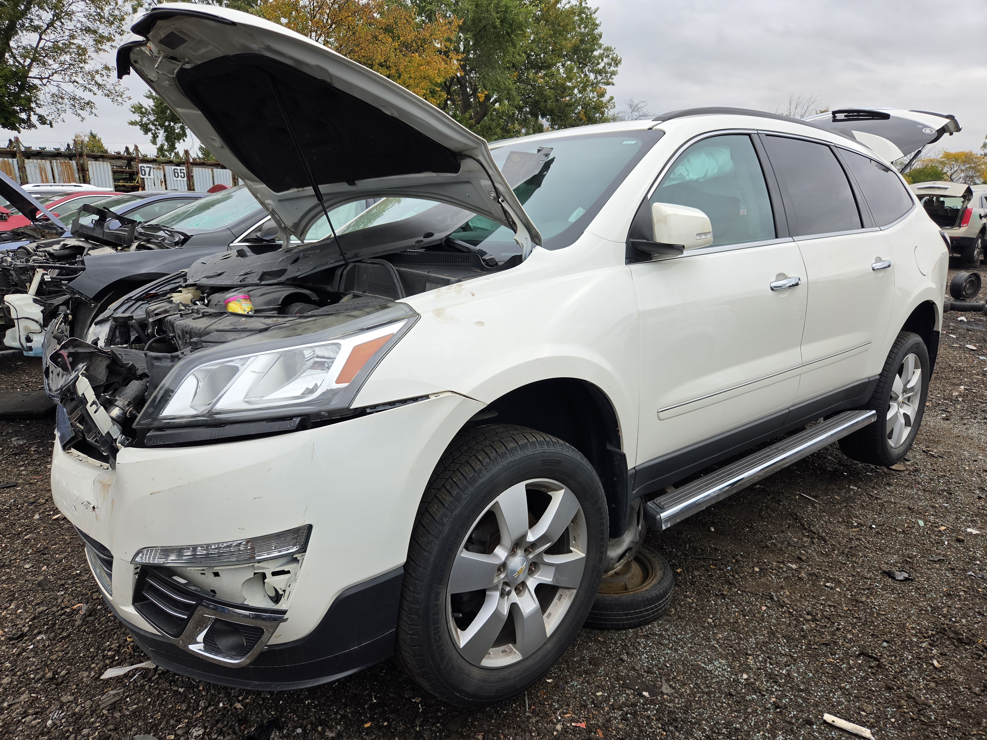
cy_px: 370
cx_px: 494
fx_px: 656
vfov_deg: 58.9
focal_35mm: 23
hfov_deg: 73.9
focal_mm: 5.4
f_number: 1.8
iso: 80
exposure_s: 1/1714
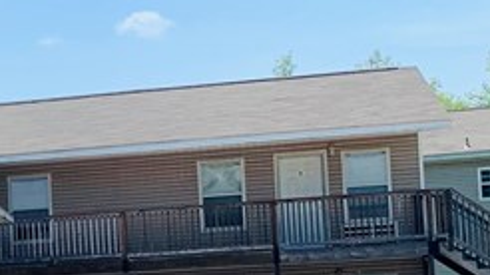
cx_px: -303
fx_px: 1532
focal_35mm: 118
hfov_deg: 16.2
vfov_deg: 10.1
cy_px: 315
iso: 25
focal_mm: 4.25
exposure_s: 1/2481
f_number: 1.8
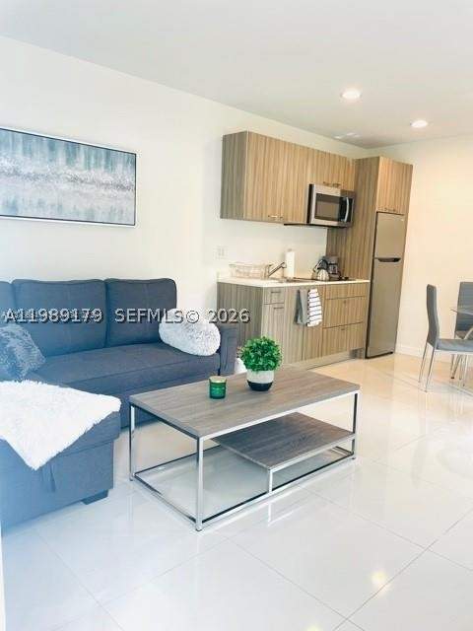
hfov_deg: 53.1
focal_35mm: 26
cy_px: 316
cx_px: 236
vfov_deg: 67.3
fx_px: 474
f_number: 1.6
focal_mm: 4.2
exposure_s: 1/120
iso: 64
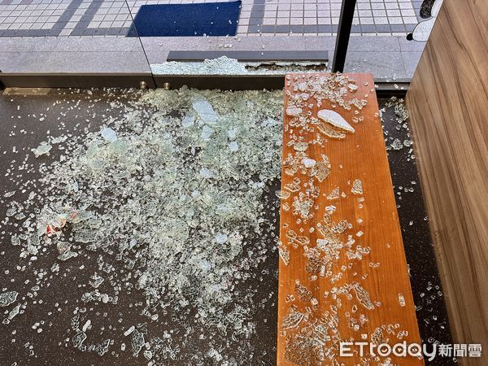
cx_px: 244
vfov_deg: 56.8
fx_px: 338
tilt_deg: -55.7
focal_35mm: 24
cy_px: 183
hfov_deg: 71.6
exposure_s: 1/120
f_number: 1.78
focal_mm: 6.86
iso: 200
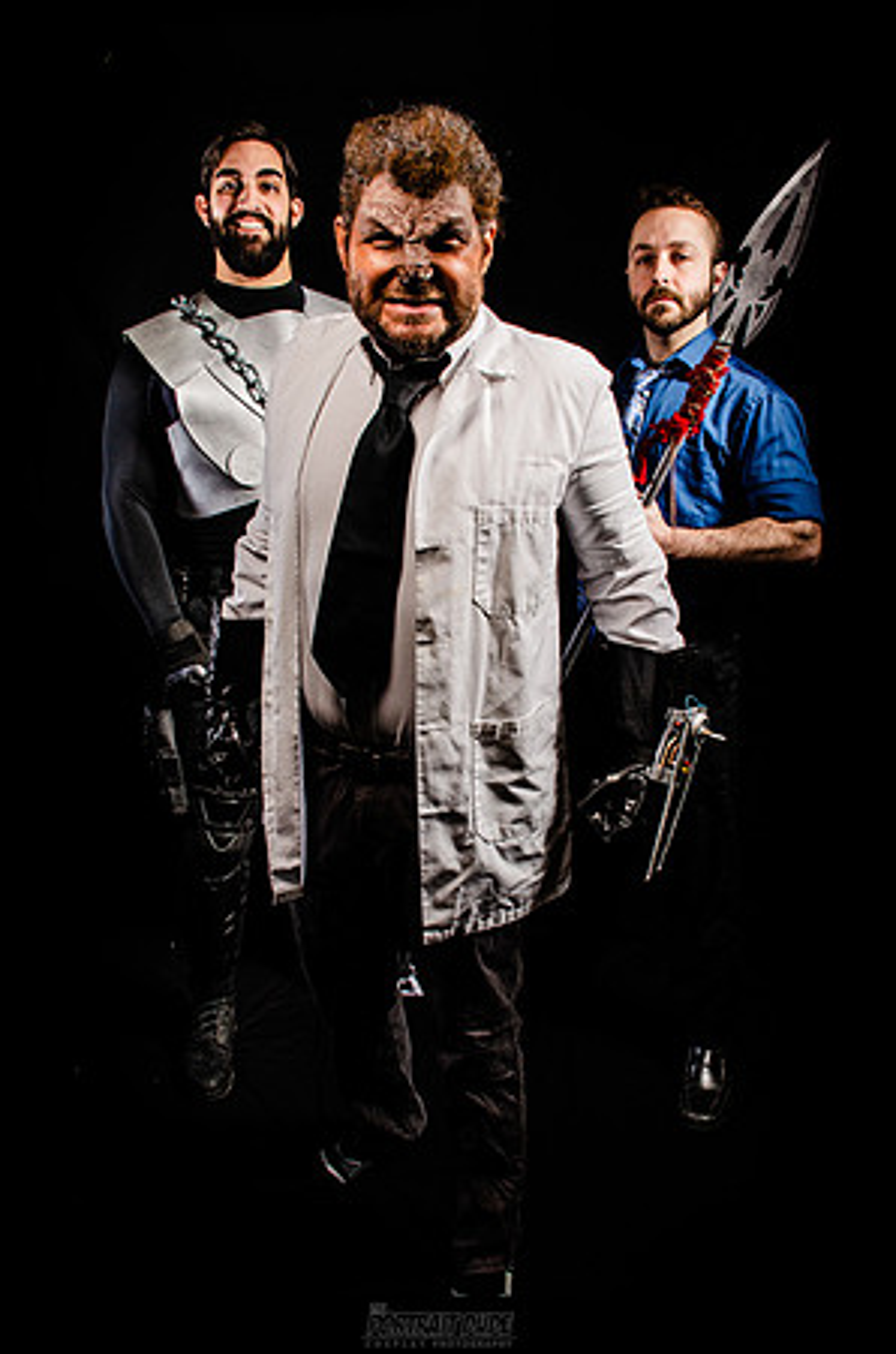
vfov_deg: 67.5
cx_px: 448
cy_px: 677
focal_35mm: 27
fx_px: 1013
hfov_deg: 47.7
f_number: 13
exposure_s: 1/350
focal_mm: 18
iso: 200
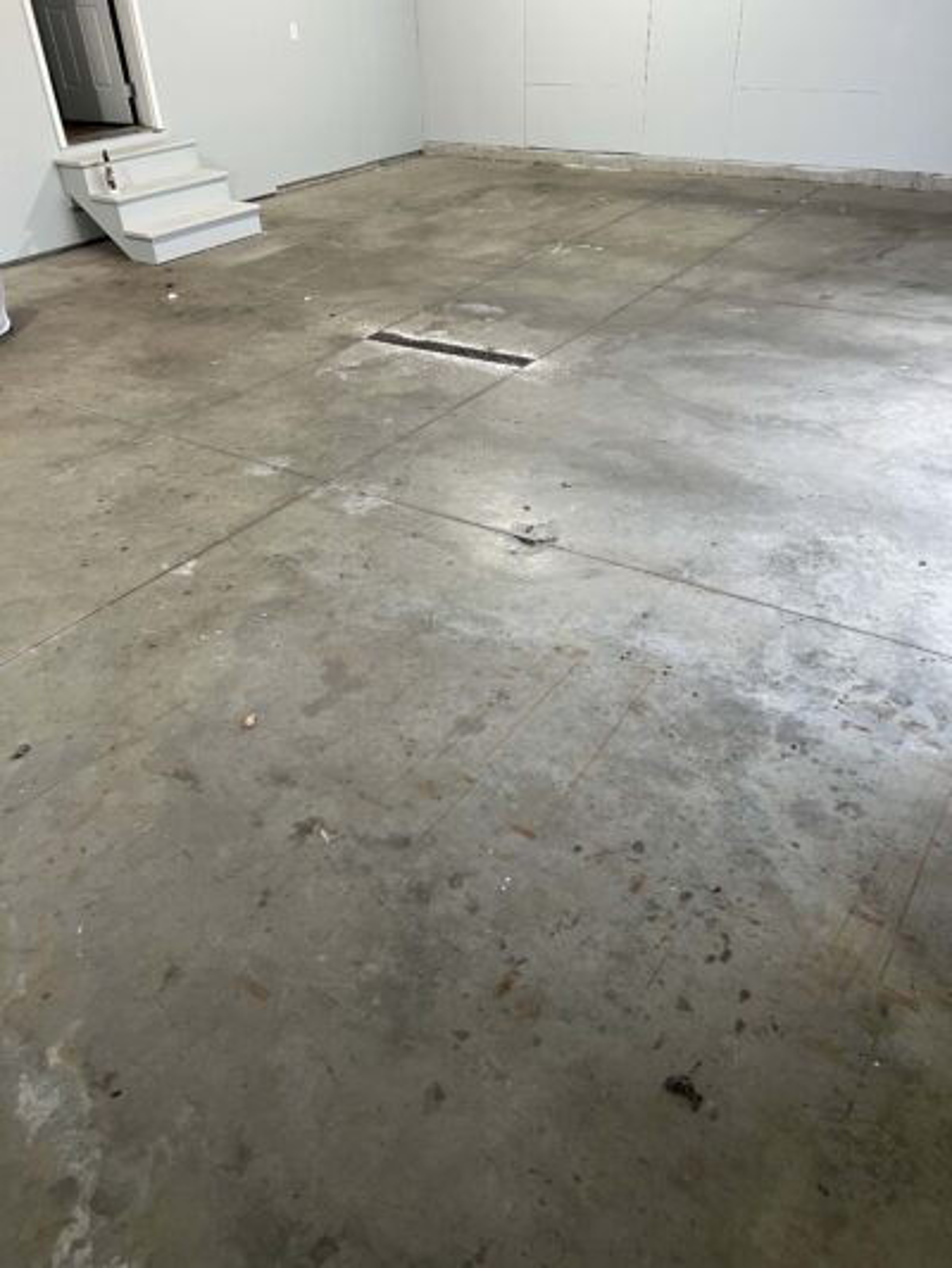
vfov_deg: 67.3
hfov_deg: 53.1
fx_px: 953
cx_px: 476
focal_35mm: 26
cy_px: 634
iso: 160
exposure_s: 1/60
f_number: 1.5
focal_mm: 5.7
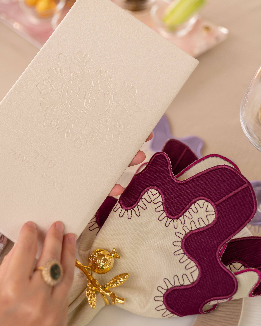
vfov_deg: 28.6
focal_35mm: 66
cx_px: 83
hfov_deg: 23.0
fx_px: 637
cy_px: 117
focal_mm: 41
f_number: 2.8
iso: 160
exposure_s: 1/200
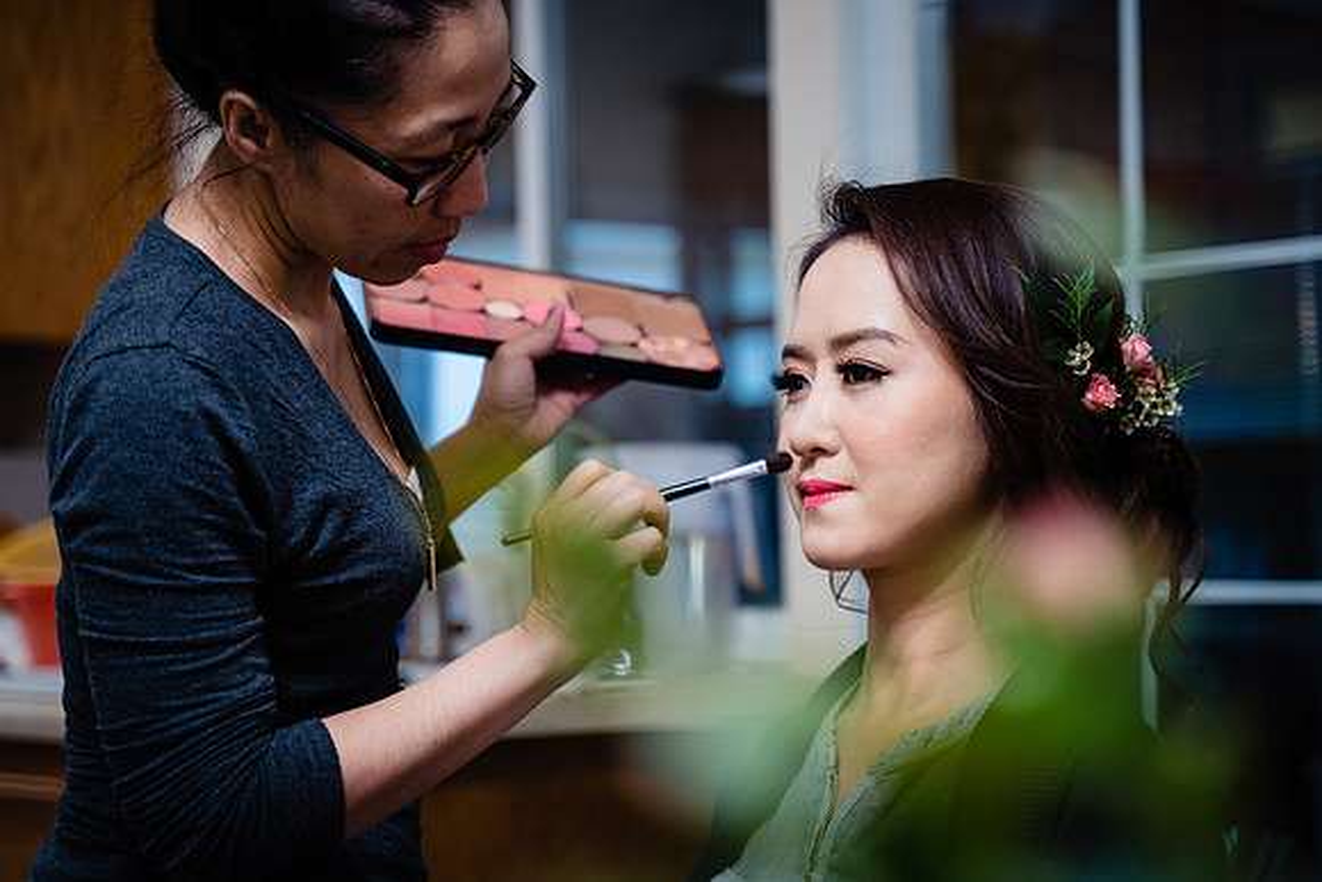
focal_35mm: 77
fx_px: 2834
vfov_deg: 17.7
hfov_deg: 26.3
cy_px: 448
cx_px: 656
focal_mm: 70
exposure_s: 1/160
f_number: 2.8
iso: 1000
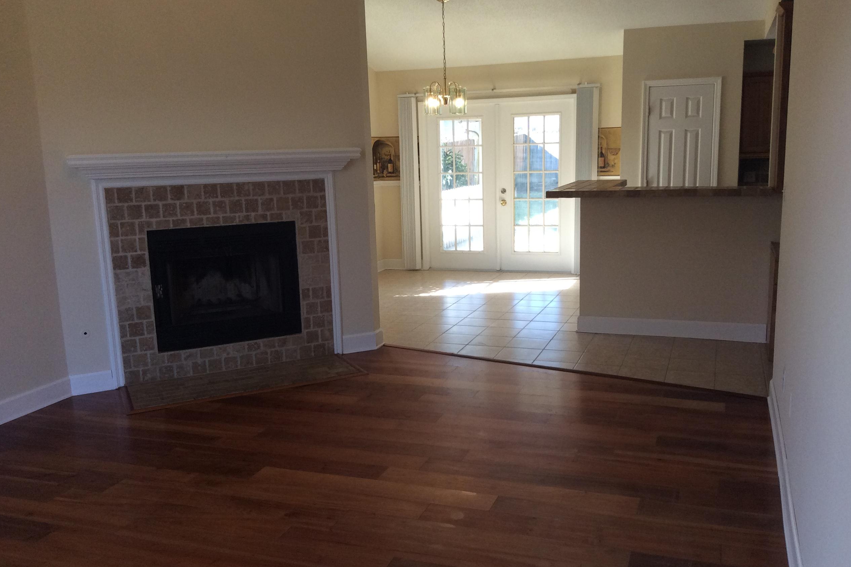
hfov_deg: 55.8
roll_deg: +2.2
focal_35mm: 34
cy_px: 282
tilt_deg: -10.5
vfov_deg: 38.9
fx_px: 804
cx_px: 430
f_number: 2.4
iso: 64
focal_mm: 3.3
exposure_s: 1/120
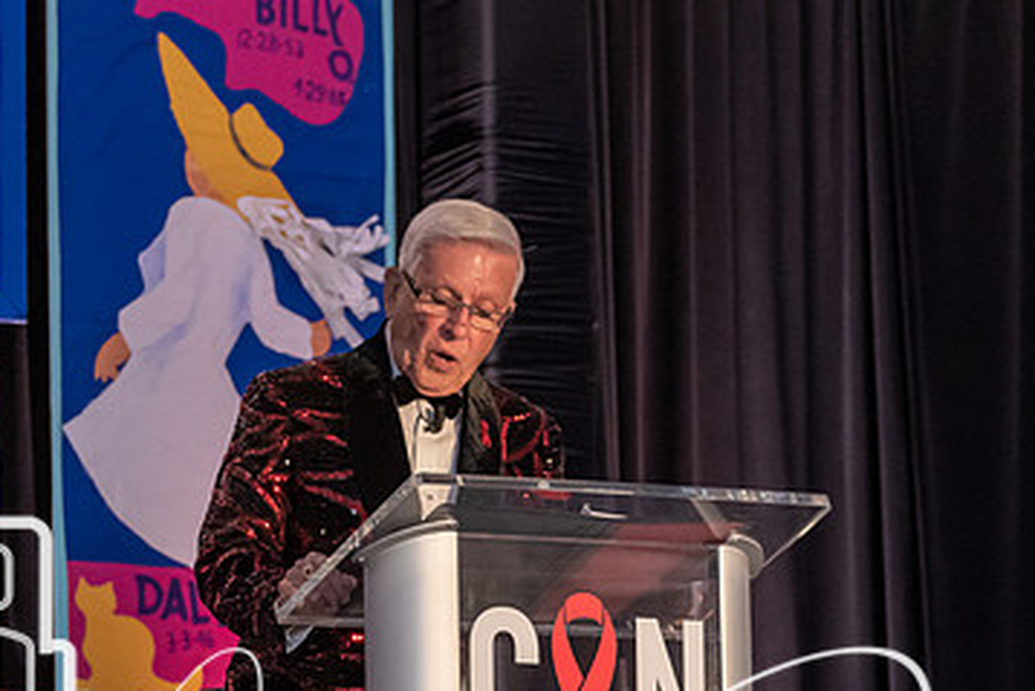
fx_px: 5723
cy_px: 536
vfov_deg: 6.9
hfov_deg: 10.3
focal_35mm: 199
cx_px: 520
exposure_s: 1/60
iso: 3200
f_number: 4.8
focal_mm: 82
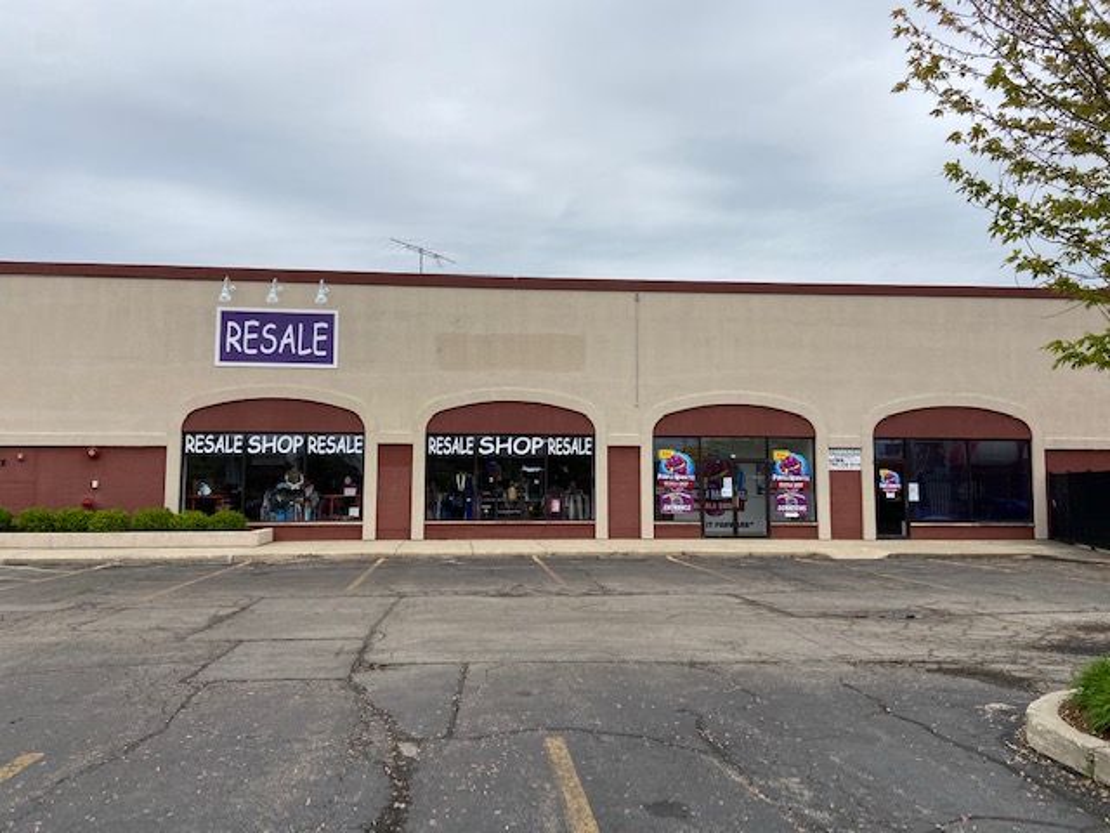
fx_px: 834
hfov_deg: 67.3
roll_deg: -0.6
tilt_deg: +5.5
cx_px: 555
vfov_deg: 53.1
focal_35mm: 26
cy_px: 416
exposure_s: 1/562
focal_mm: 4.25
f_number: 1.8
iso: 32
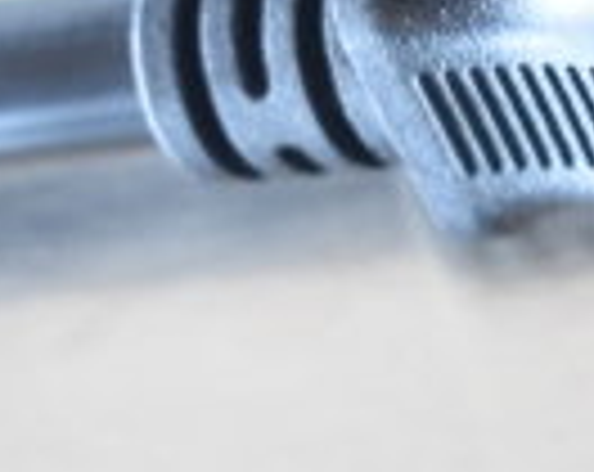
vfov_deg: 5.6
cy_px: 29
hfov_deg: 6.8
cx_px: 1192
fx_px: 4806
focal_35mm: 274
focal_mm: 42
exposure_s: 1/60
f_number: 5
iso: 900
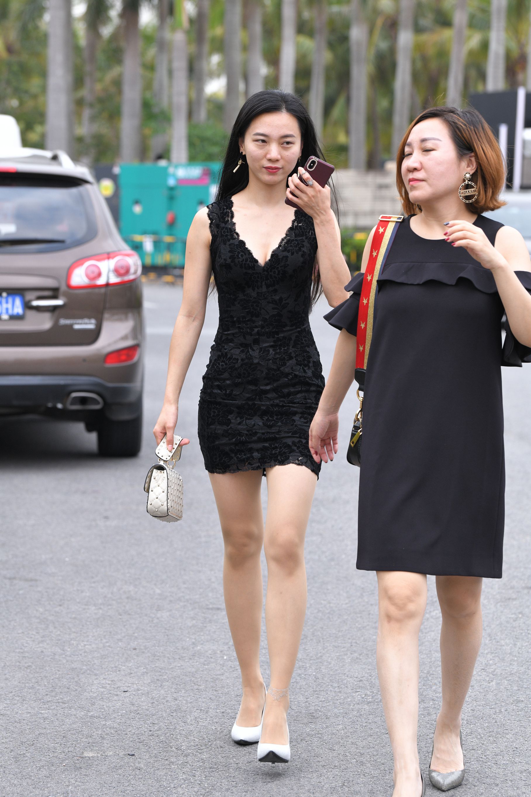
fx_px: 2655
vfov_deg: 17.1
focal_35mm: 120
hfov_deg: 11.4
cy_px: 398
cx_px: 266
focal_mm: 120
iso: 900
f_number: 5.6
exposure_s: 1/640
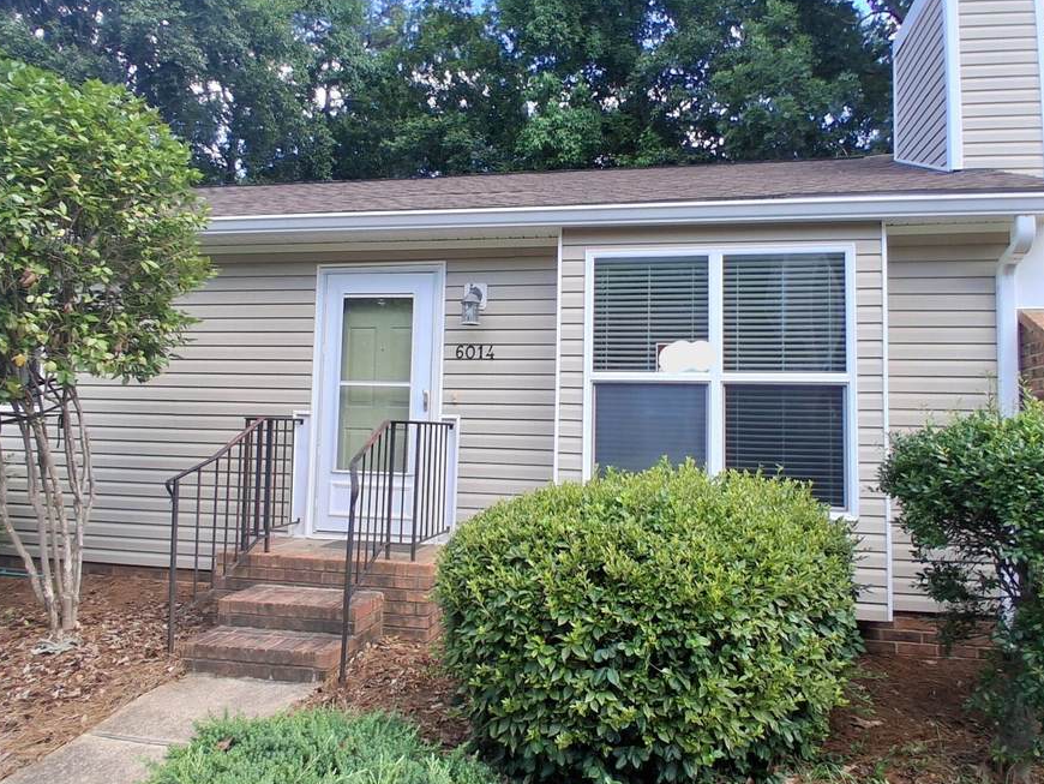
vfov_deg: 54.9
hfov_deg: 69.4
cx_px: 524
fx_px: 754
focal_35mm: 25
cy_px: 371
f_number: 2.2
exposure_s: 1/339
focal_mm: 1.4
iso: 50
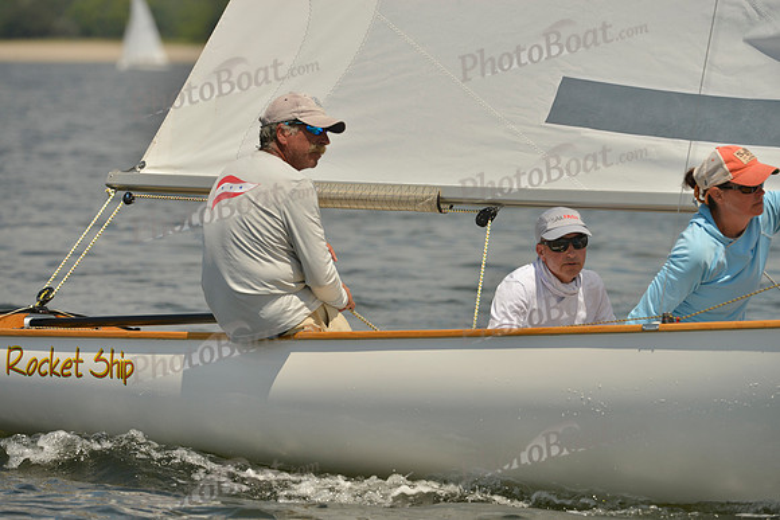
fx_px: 7151
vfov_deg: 4.2
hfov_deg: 6.2
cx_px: 390
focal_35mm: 330
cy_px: 260
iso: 200
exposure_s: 1/1250
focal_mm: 330
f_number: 8
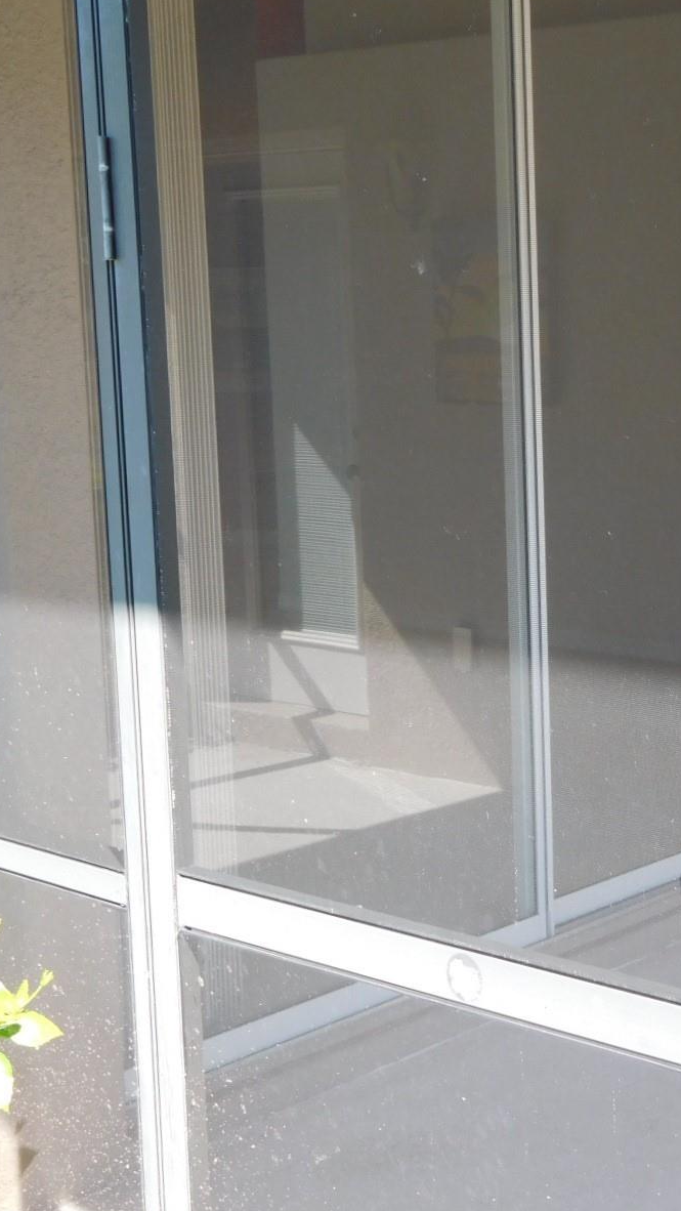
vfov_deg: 35.4
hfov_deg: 19.4
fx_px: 1894
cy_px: 606
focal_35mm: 59
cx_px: 774
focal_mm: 7.1
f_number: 3.9
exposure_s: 1/100
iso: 125
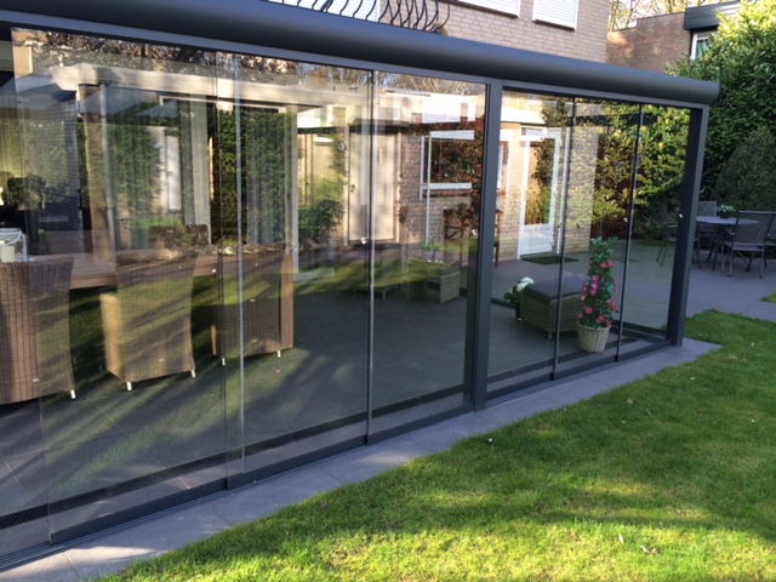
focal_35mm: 30
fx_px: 673
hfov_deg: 60.0
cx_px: 388
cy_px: 291
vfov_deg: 46.8
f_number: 2.2
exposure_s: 1/120
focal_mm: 4.12
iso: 40
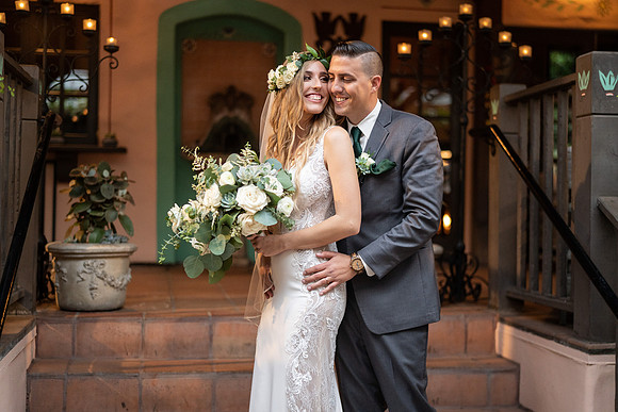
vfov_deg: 27.0
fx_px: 858
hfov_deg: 39.6
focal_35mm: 50
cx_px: 309
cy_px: 206
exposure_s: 1/500
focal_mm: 50
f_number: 1.4
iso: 1600
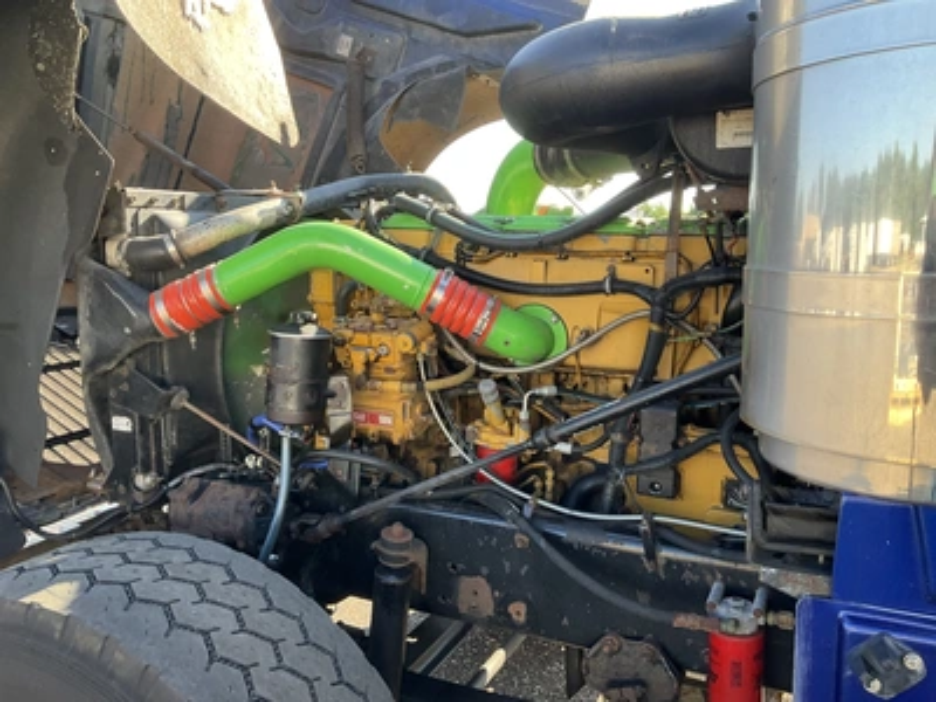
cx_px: 468
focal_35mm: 29
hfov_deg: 61.7
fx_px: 784
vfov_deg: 48.2
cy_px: 351
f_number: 1.8
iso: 32
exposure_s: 1/135
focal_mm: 3
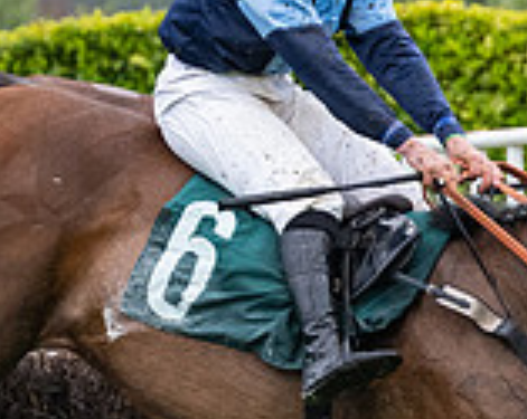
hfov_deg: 2.5
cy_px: 442
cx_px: 451
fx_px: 12283
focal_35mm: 789
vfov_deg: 2.0
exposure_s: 1/1250
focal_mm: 130
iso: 1000
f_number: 4
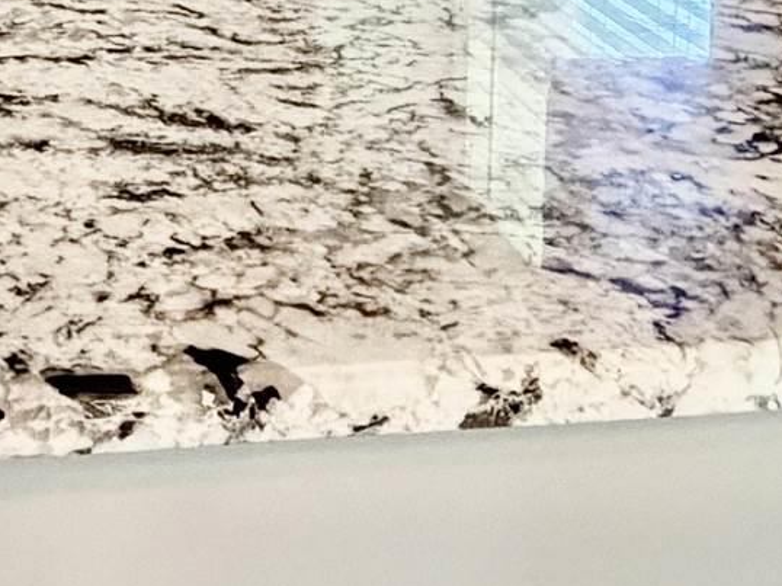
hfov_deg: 23.5
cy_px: -512
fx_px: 1806
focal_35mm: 80
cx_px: 10
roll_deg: -0.8
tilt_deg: -1.9
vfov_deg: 15.5
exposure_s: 1/60
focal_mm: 2.22
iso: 500
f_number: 2.2
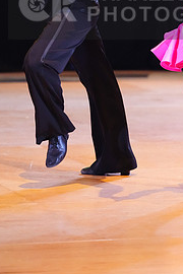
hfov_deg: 4.7
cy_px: 6
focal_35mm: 294
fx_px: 2242
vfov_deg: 7.0
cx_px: 149
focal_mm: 137
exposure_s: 1/320
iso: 5000
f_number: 2.8
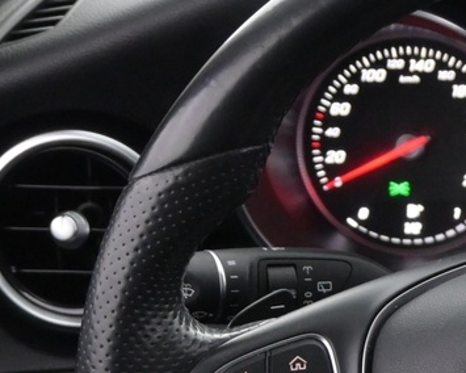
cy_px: 453
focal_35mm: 157
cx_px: 610
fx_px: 2168
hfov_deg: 11.9
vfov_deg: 9.7
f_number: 4.2
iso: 2500
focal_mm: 24.5
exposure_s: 1/40
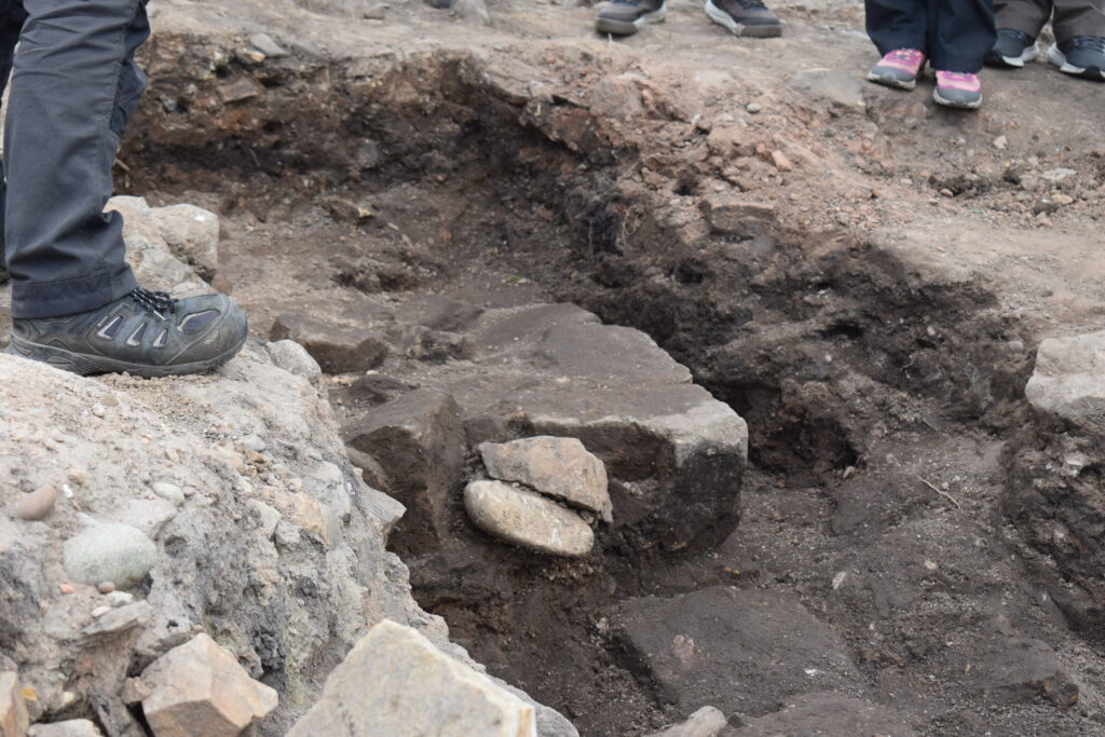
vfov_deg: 16.6
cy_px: 368
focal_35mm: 82
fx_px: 2532
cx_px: 552
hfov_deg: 24.6
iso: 400
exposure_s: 1/250
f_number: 8
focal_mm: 55
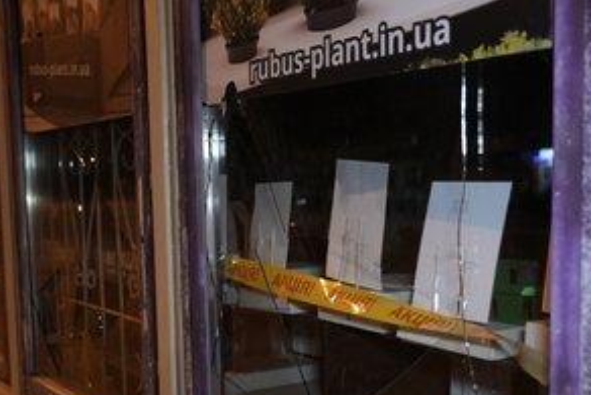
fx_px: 788
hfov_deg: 41.1
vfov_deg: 27.9
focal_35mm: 48
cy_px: 268
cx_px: 314
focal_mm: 35
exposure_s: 1/80
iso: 4000
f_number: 2.8
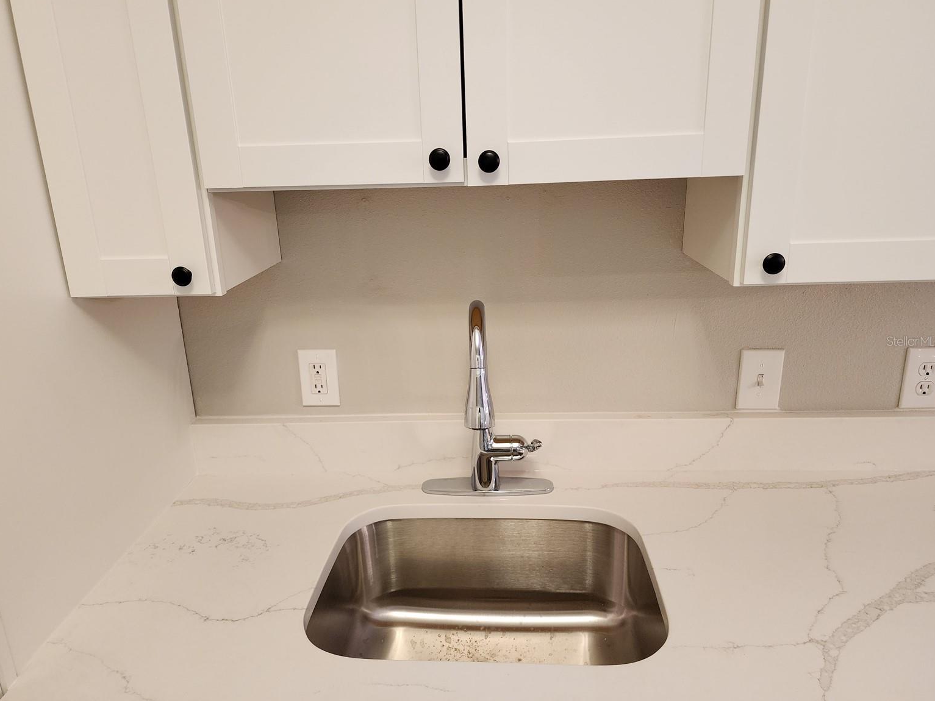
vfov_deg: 56.8
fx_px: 648
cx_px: 456
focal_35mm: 24
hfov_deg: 71.6
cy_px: 341
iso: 320
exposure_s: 1/120
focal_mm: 6.4
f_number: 1.8
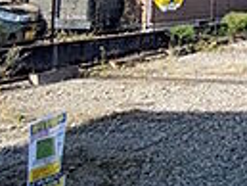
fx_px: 464
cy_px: -44
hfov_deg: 18.0
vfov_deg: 20.9
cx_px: 515
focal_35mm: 65
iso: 43
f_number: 2.2
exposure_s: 1/1689
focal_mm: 1.83
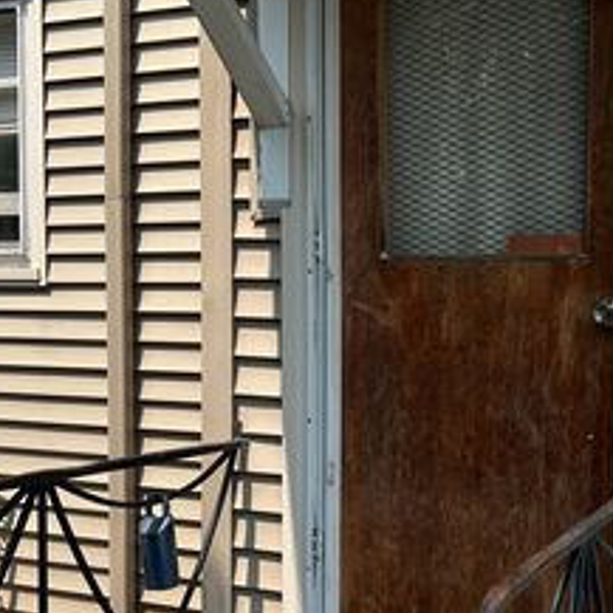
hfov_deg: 31.4
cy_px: 352
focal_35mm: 53
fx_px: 1062
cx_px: 489
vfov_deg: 32.2
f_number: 1.5
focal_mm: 5.7
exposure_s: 1/2457
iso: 50
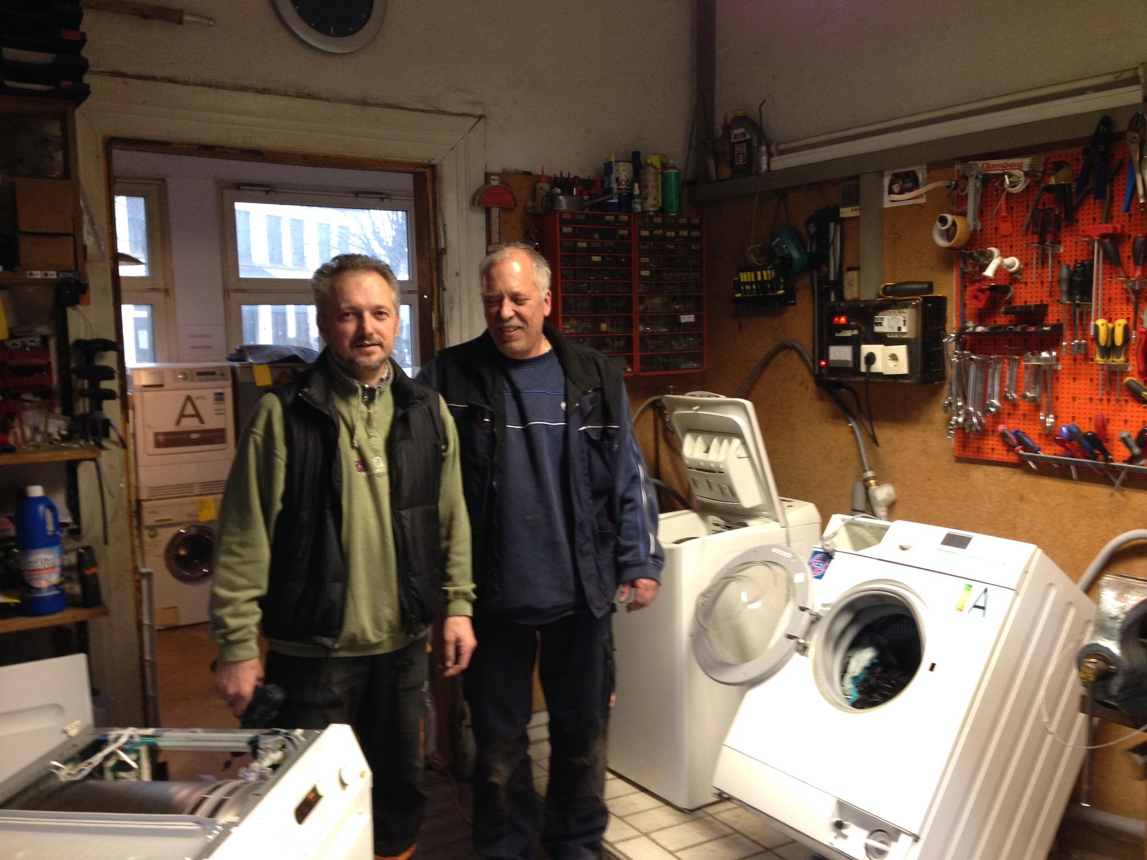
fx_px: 1093
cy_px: 430
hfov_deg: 55.4
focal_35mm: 33
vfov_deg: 42.9
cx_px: 574
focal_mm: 4.12
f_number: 2.4
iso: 160
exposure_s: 1/20
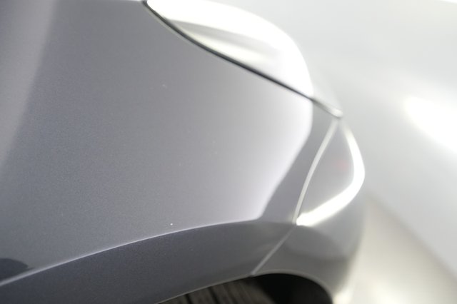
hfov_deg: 65.5
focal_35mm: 28
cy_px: 152
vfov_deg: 46.4
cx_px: 228
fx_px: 355
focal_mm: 28
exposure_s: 1/100
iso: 4000
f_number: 4.5
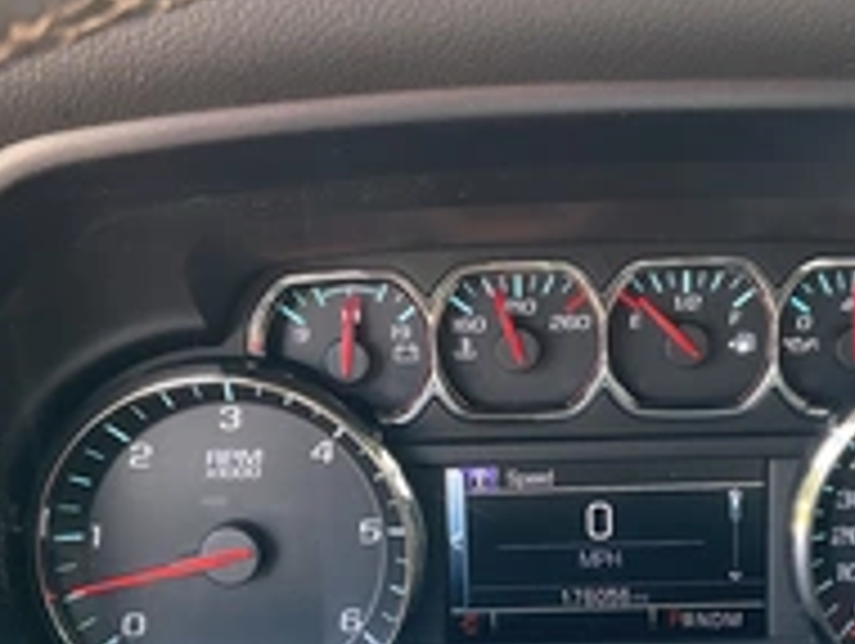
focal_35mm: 61
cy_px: 495
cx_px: 531
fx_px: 1509
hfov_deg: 31.5
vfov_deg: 23.8
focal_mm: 3
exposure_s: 1/122
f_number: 1.8
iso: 64
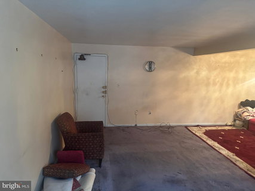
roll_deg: -1.0
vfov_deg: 56.8
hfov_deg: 71.6
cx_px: 128
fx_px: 177
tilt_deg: -9.3
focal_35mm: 24
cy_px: 96
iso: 640
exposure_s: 1/60
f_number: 1.78
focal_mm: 6.76
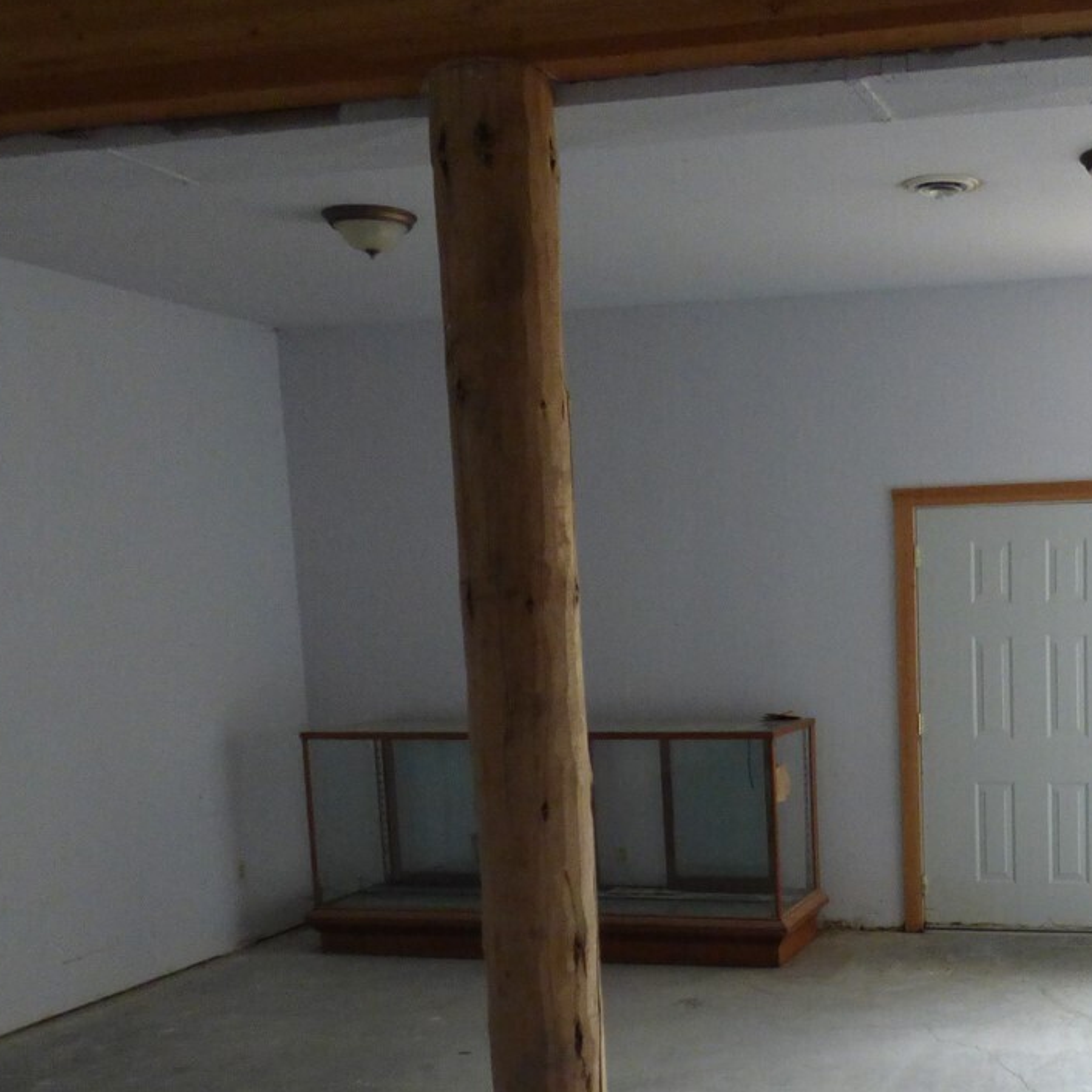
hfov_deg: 39.7
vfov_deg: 40.7
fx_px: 1428
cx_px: 916
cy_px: 809
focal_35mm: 40
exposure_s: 1/40
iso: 400
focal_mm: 3.58
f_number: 2.8
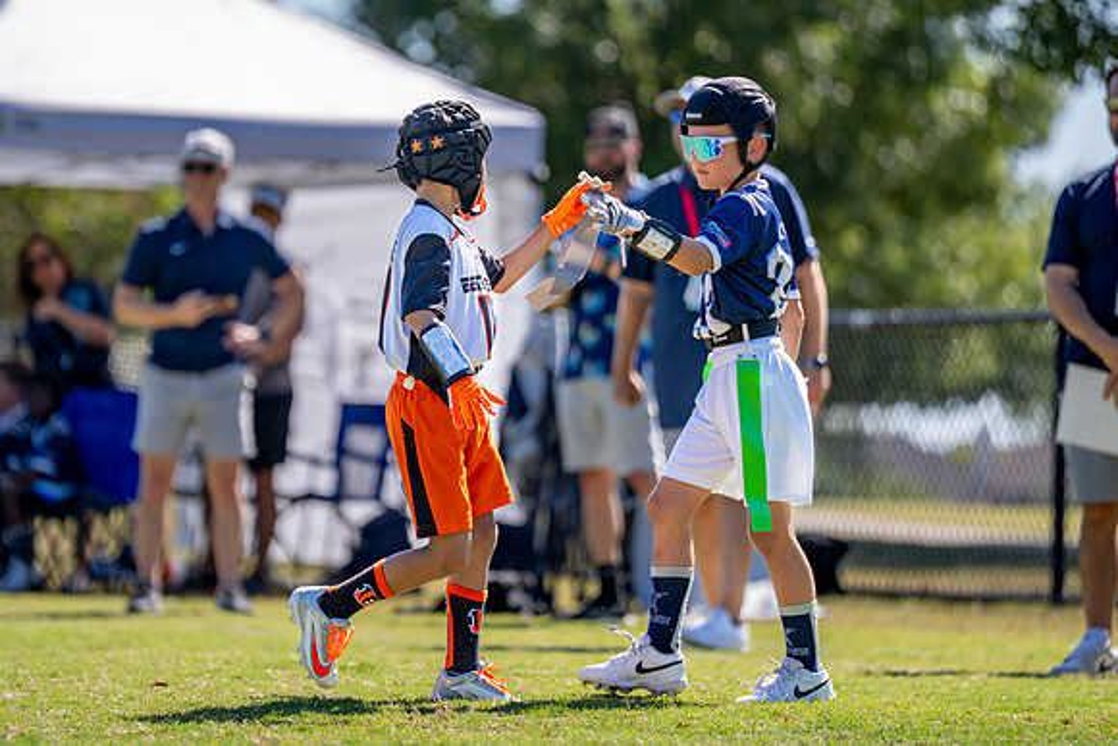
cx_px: 392
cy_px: 296
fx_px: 8109
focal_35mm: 261
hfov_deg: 7.9
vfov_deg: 5.3
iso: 160
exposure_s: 1/2000
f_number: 2.8
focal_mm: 200
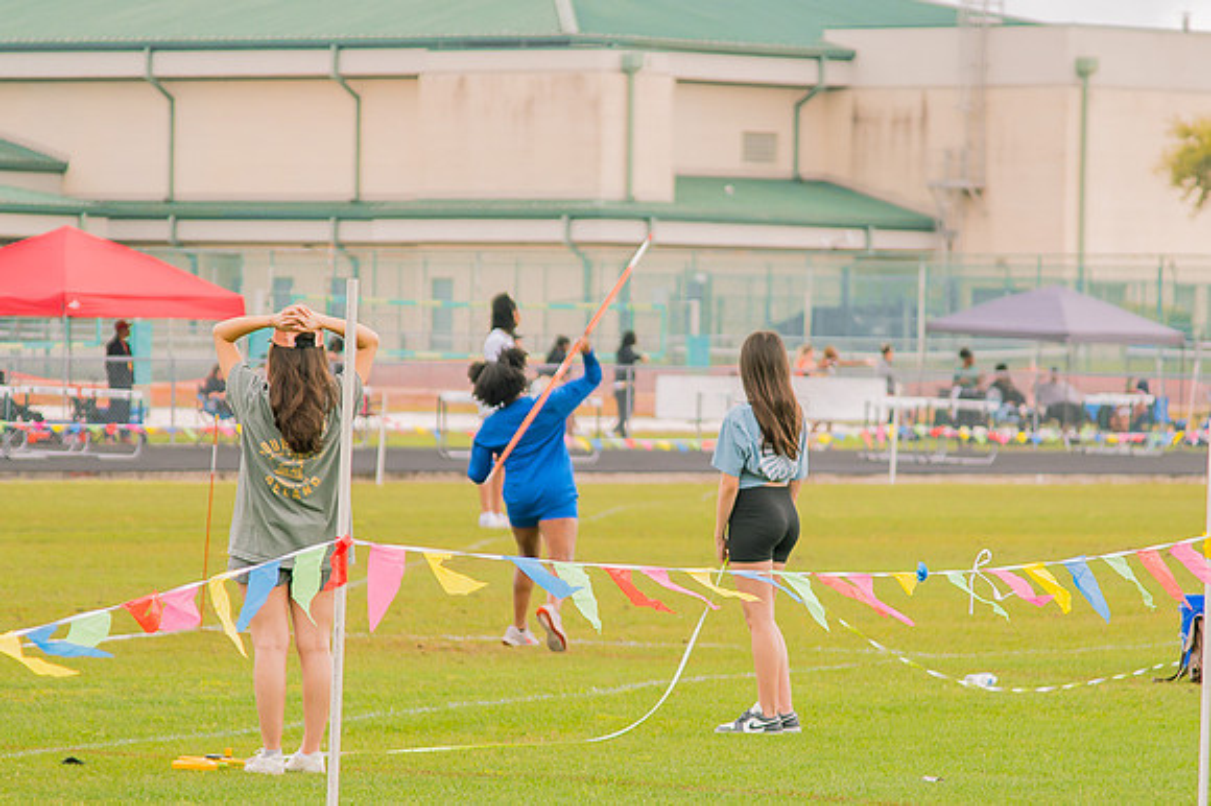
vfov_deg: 5.4
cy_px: 426
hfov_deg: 8.1
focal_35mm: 255
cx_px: 686
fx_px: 8563
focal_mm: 120
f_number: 4
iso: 200
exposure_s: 1/200
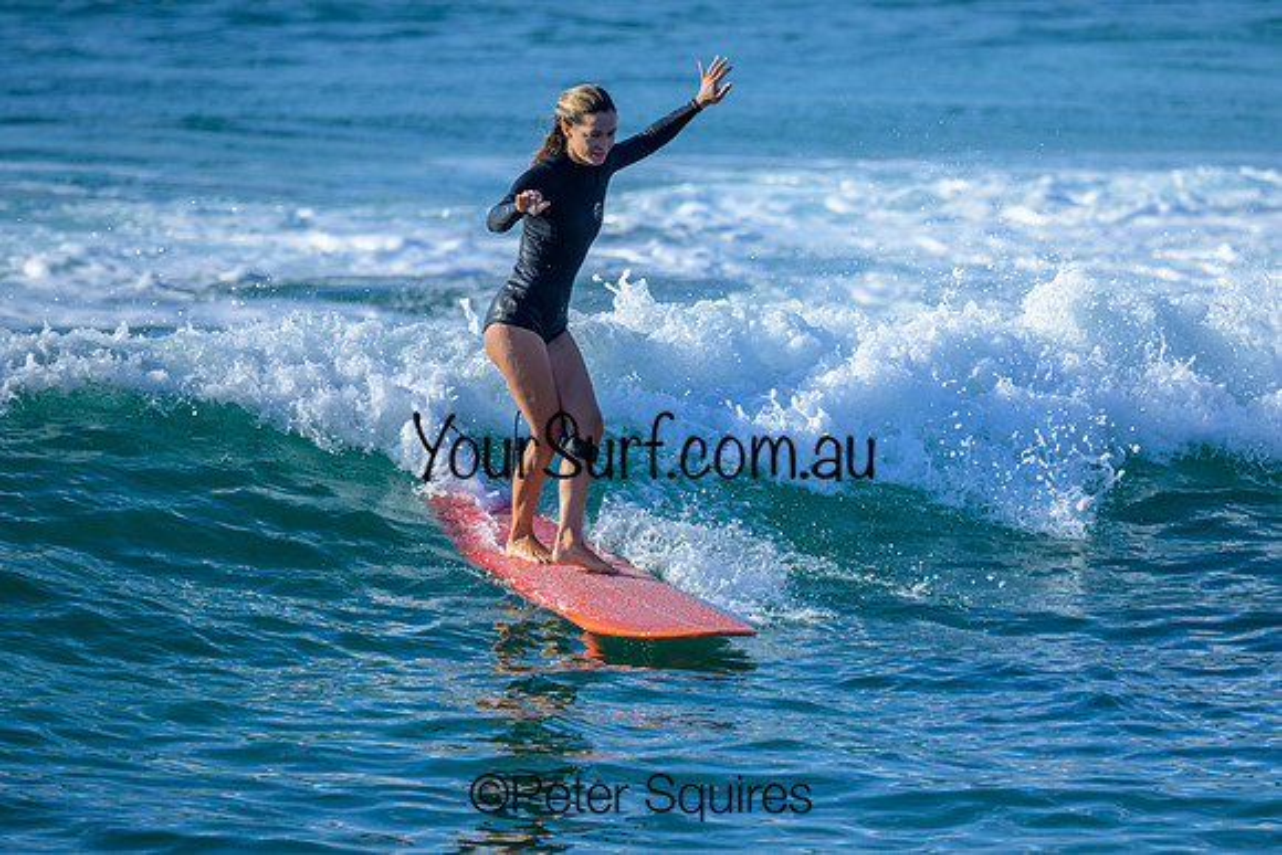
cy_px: 454
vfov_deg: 1.5
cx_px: 753
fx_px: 33460
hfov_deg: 2.2
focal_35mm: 939
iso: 360
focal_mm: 800
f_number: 6.3
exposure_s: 1/2000
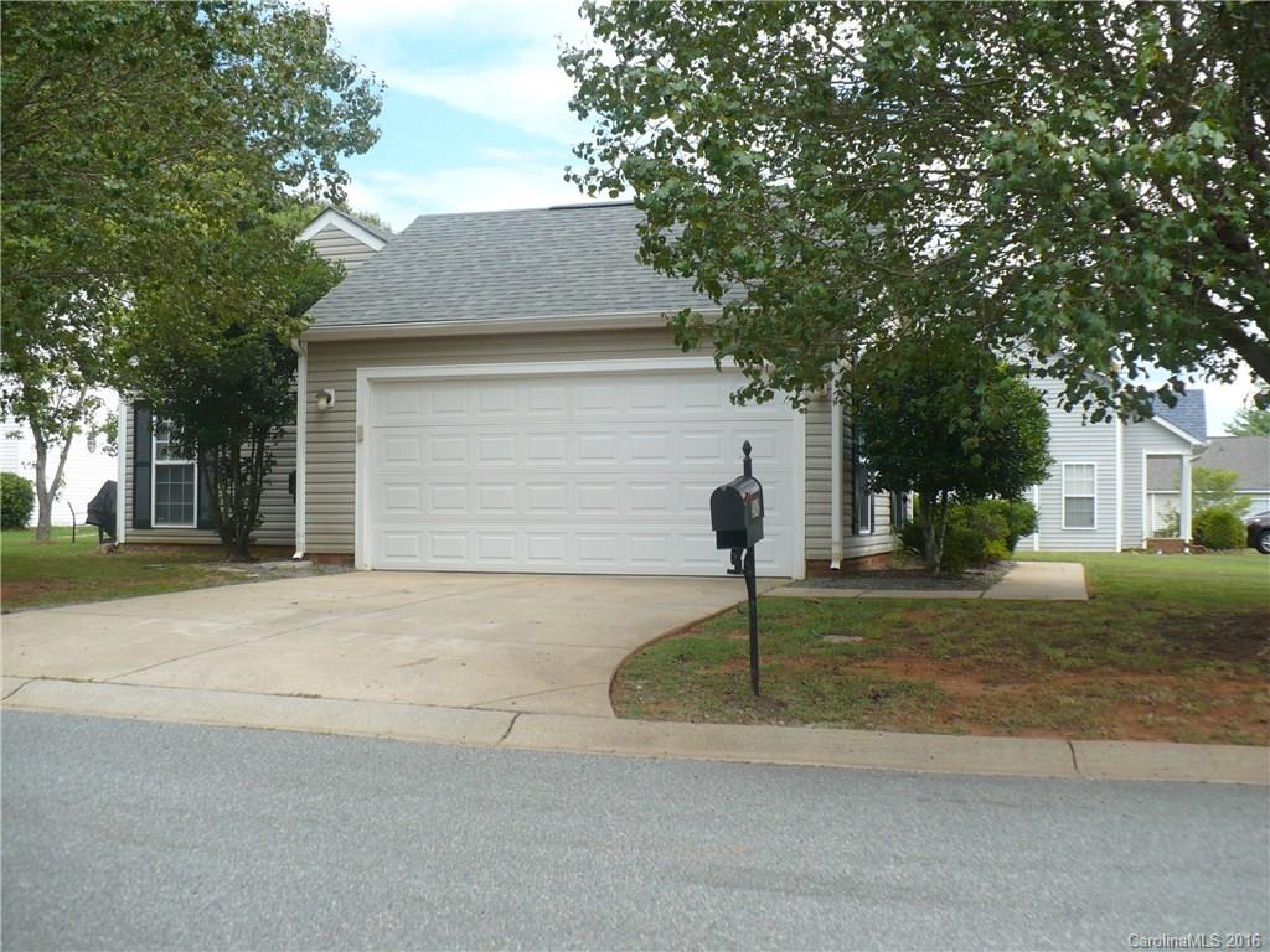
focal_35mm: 37
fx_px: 1357
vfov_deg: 38.7
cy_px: 476
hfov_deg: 50.1
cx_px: 635
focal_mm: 6.1
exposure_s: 1/640
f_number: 2.8
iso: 100
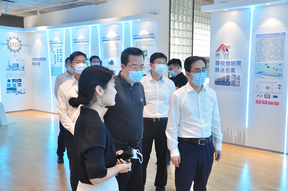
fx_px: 312
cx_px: 144
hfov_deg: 49.6
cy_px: 96
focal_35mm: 39
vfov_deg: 34.1
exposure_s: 1/20
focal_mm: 26
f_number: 5.6
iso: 400
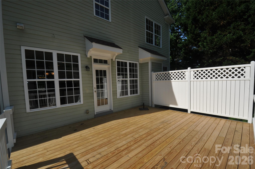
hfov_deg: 100.5
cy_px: 84
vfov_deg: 77.2
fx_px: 106
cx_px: 128
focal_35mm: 15
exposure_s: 1/200
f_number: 16
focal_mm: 10
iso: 200
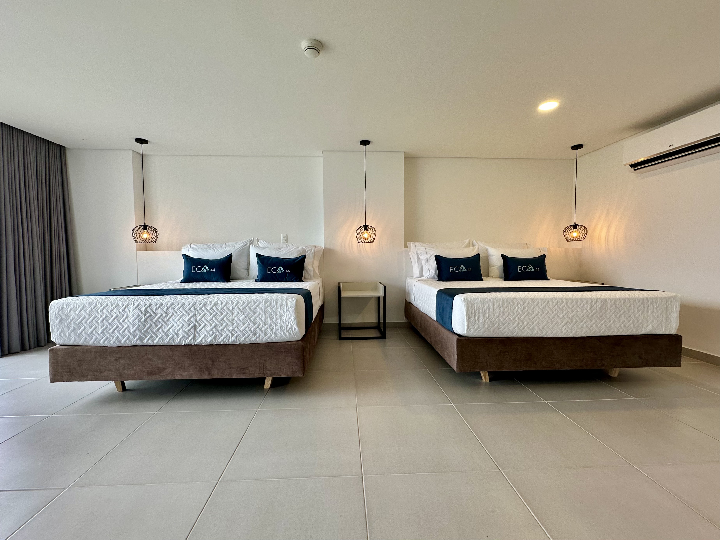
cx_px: 360
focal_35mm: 14
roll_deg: -1.6
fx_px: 291
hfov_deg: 102.1
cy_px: 270
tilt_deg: -2.8
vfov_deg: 85.7
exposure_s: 1/120
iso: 100
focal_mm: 2.22
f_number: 2.2
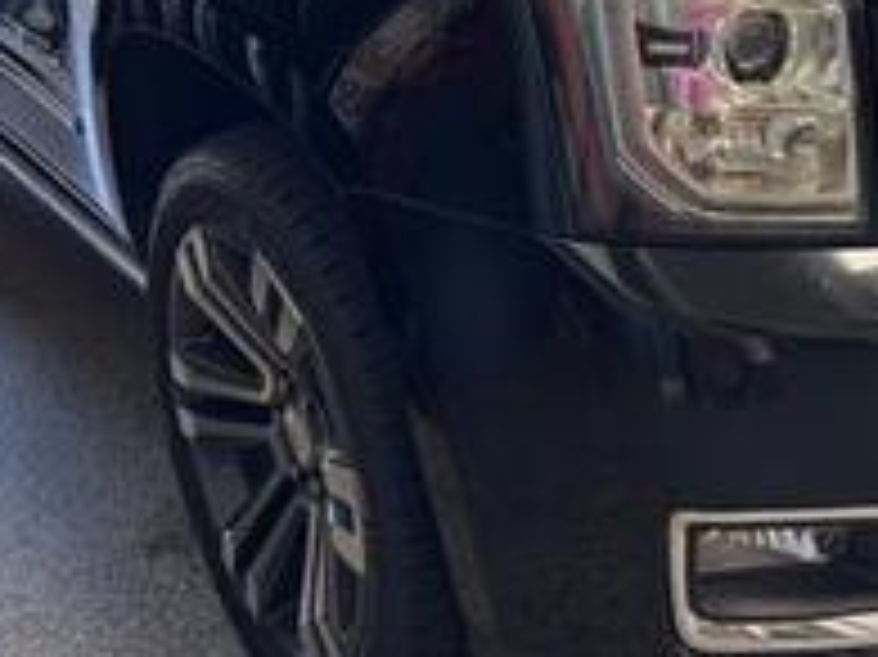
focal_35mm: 62
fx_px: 1572
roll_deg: +1.7
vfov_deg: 22.9
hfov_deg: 29.7
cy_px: 36
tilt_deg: -16.8
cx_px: 815
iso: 200
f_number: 1.78
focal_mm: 6.76
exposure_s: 1/120
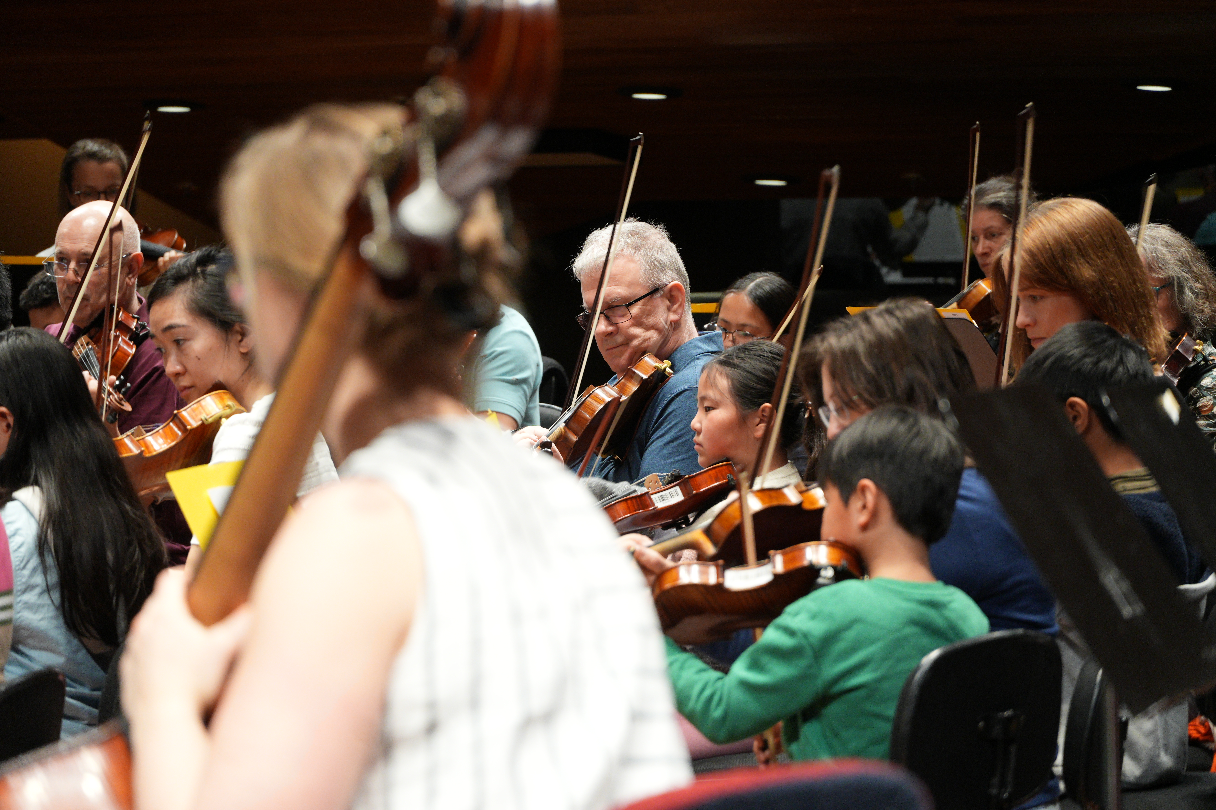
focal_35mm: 202
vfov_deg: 6.8
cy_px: 405
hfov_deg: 10.2
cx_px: 608
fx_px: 6839
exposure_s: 1/80
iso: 1250
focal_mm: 135
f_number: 5.6
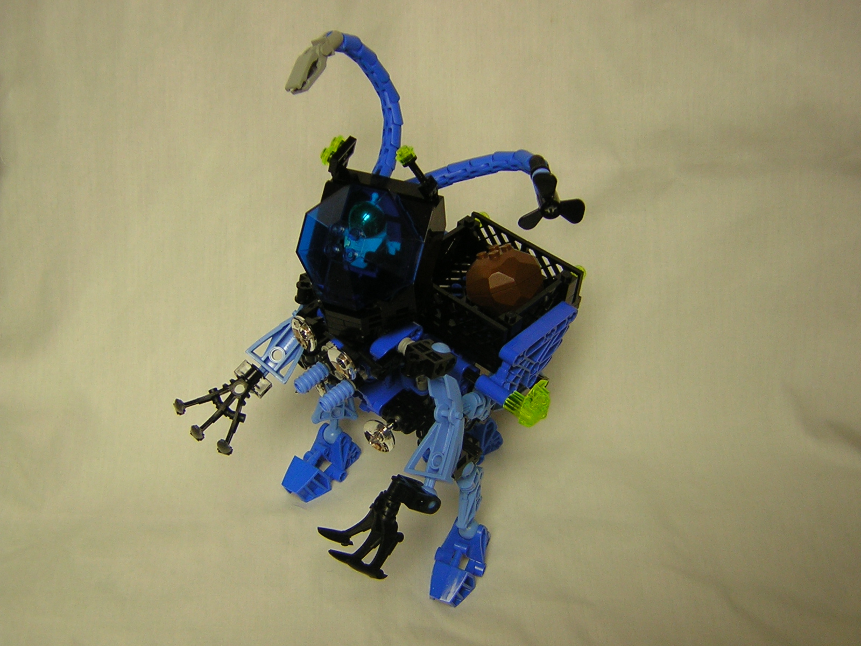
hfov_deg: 43.9
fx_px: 1070
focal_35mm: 43
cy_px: 323
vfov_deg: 33.6
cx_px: 430
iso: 50
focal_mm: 5.6
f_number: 2.8
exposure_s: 1/9.4
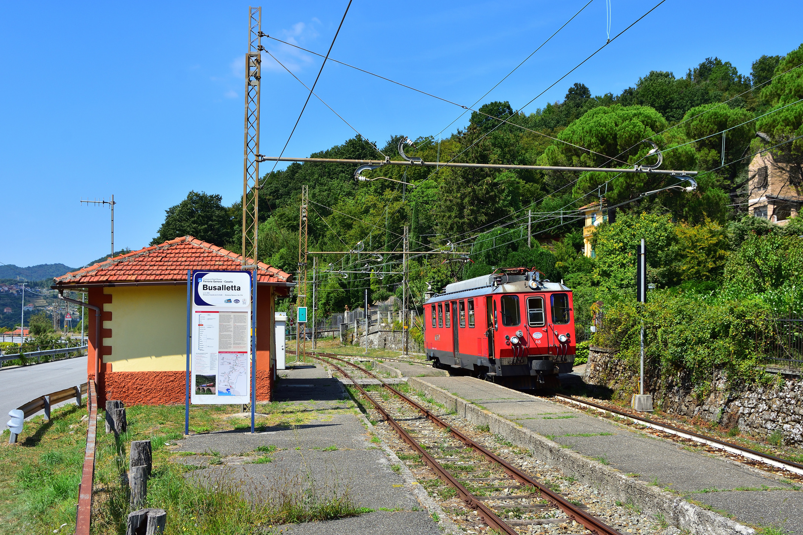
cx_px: 401
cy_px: 274
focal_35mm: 40
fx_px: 892
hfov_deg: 48.5
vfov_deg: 33.4
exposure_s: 1/640
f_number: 7.1
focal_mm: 26
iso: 200
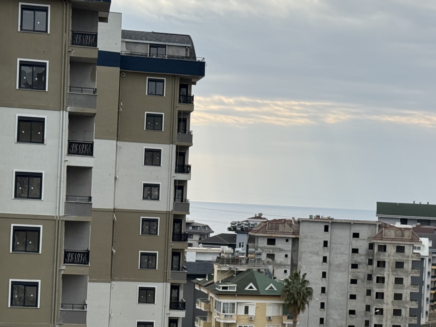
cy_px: 244
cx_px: 328
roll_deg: -2.0
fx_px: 1222
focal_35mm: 97
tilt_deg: -0.7
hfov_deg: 20.1
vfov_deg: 15.2
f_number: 1.78
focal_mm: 6.76
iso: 64
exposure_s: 1/3610
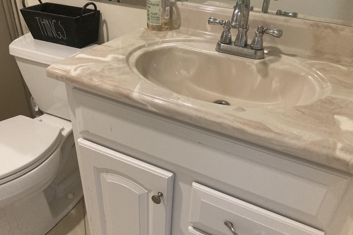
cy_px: 131
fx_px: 294
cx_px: 177
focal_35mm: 30
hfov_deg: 61.9
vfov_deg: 43.5
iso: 250
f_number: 1.8
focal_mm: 3.99
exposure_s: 1/60
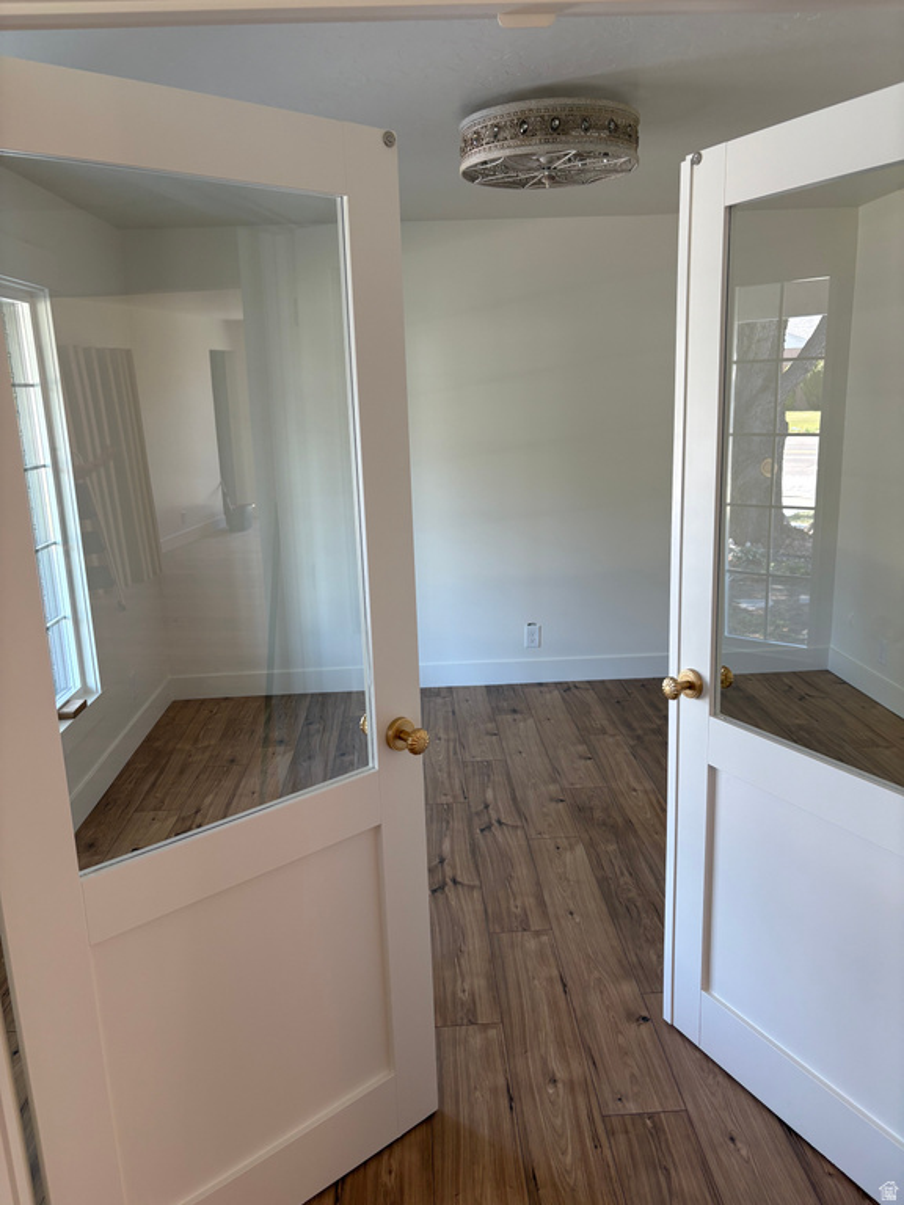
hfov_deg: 53.1
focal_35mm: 26
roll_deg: +1.2
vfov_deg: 67.3
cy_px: 602
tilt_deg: -10.0
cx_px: 452
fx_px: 905
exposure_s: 1/60
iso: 64
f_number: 1.6
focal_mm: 5.96
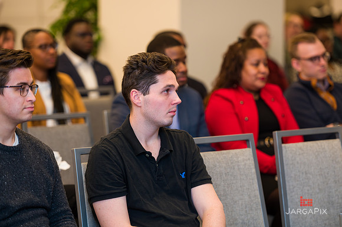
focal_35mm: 165
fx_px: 1567
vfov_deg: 8.3
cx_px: 171
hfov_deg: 12.5
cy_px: 114
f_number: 3.2
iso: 800
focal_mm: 165
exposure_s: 1/200
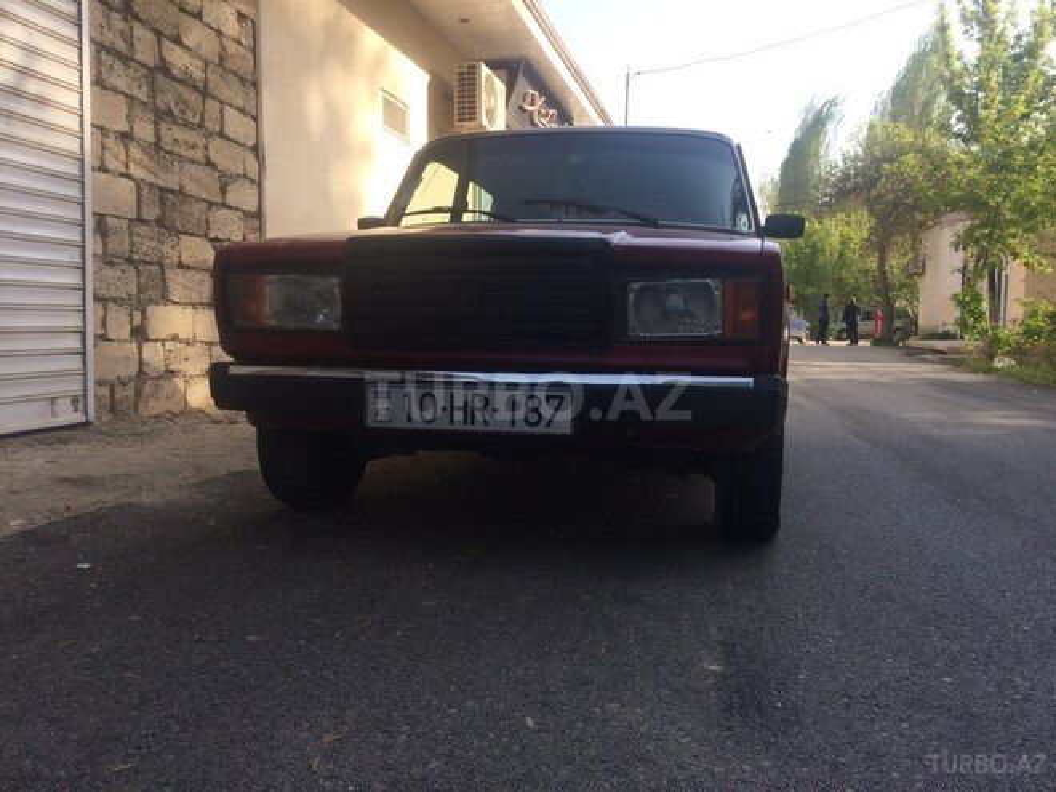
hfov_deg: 61.7
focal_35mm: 29
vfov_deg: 48.2
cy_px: 396
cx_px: 528
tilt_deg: -4.2
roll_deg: +1.2
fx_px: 885
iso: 32
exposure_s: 1/720
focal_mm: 4.15
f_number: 2.2
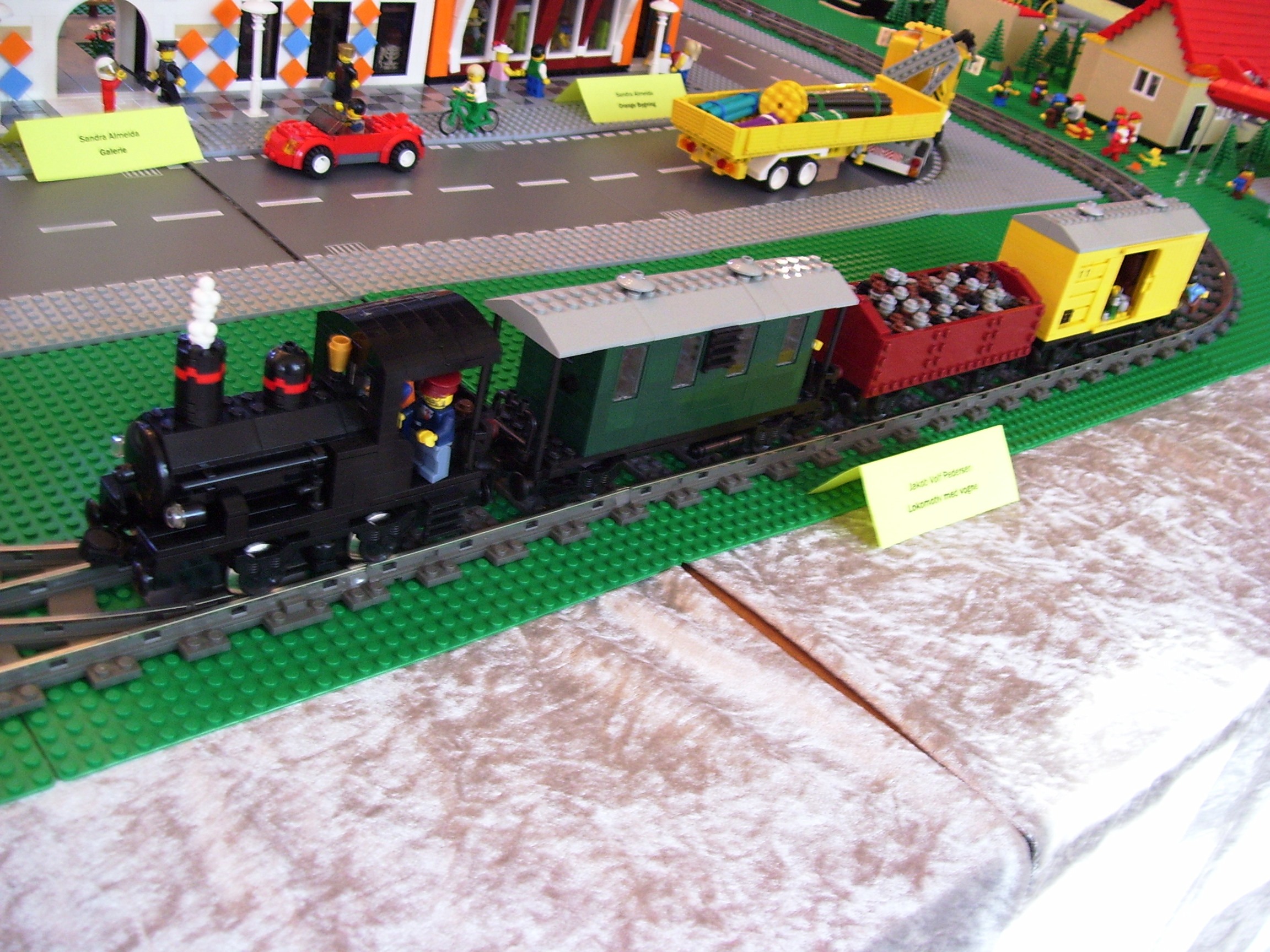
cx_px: 635
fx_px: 1321
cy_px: 476
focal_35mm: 36
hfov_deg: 51.4
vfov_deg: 39.7
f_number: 2.7
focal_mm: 6
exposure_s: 1/10
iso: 160
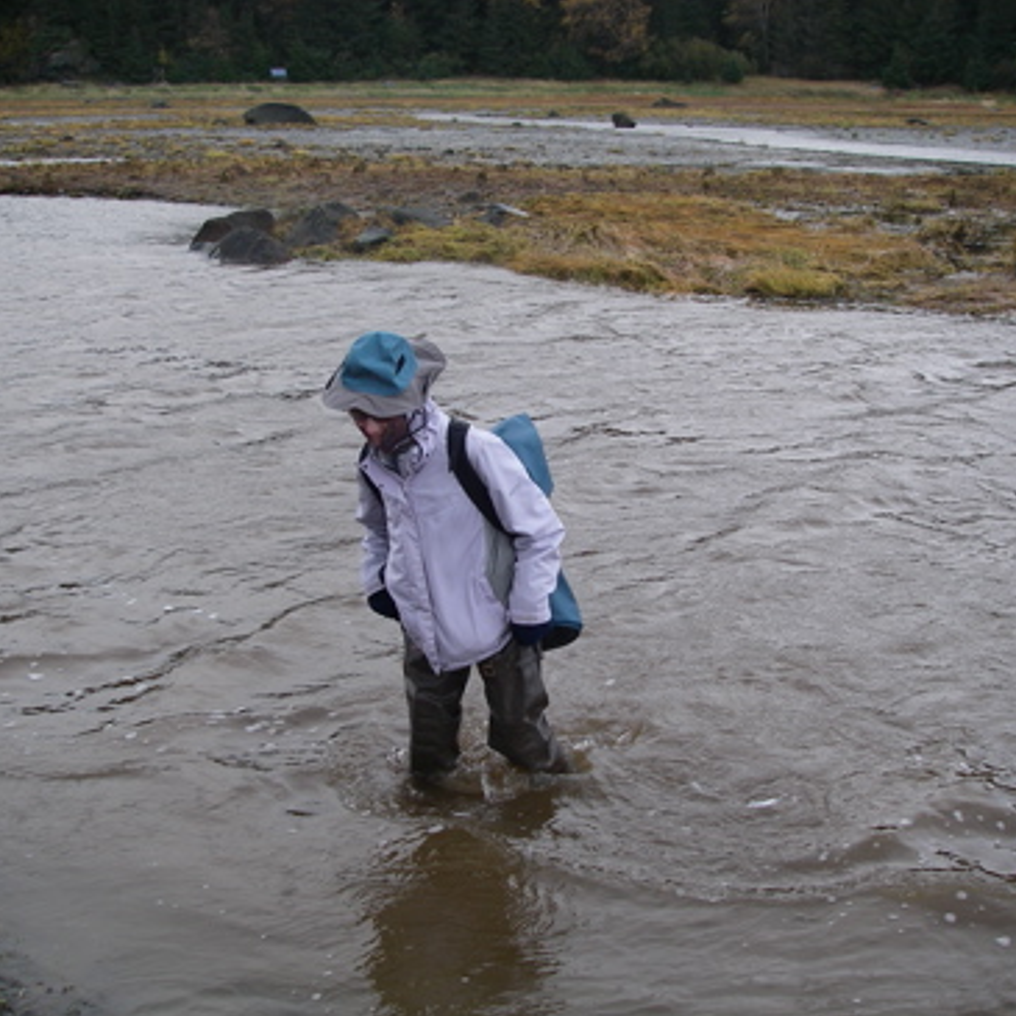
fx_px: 1527
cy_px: 519
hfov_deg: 36.8
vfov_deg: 36.8
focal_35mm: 46
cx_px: 543
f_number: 3.3
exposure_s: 1/160
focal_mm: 6.3
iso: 64
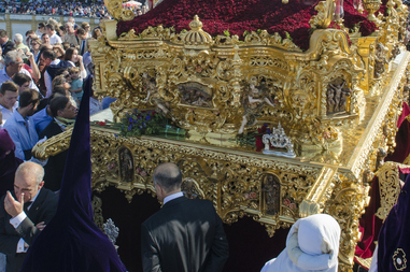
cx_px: 220
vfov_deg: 32.2
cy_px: 44
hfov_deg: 48.5
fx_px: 455
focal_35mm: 40
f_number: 5.6
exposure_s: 1/640
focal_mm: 14
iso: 200
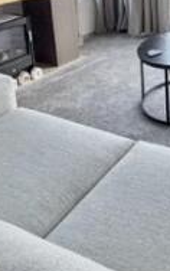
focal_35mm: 46
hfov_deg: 22.5
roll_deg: +0.4
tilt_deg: -11.7
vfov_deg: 37.4
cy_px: -17
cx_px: 261
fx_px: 340
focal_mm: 2.22
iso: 200
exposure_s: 1/121
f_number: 2.2
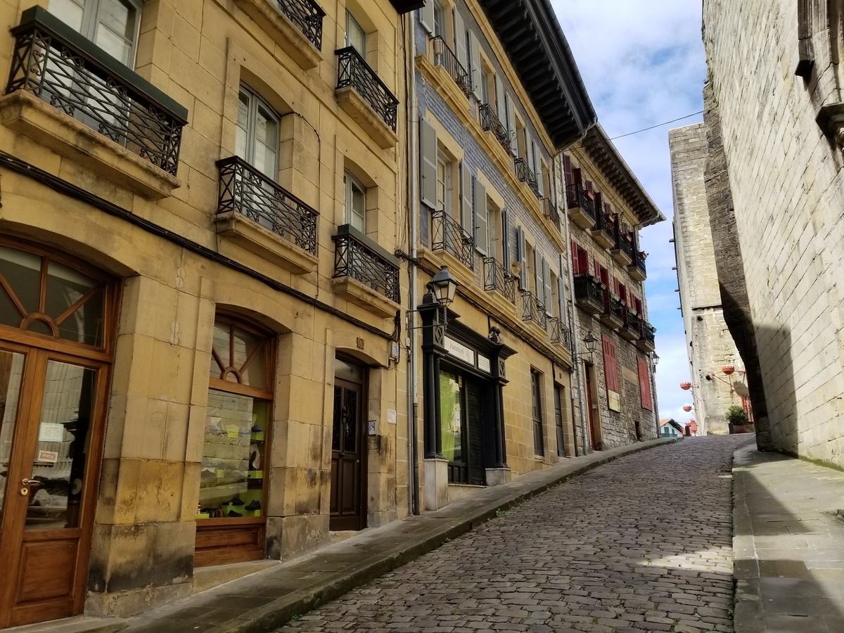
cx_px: 422
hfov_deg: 67.3
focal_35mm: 26
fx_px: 634
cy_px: 316
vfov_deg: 53.1
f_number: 1.7
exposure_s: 1/1432
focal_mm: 4.3
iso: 50
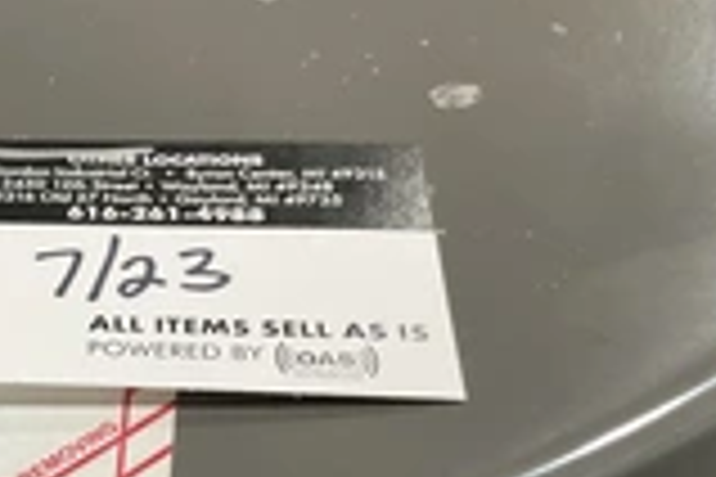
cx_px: -81
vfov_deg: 17.4
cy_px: 522
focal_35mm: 76
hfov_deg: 24.7
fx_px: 1511
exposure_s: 1/60
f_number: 1.8
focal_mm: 3
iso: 100
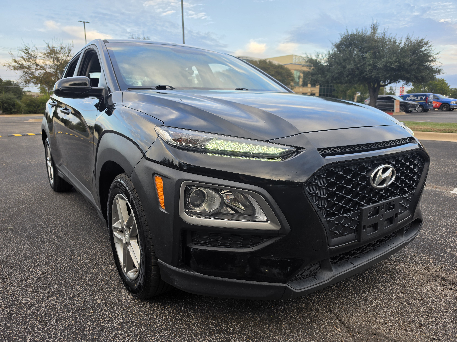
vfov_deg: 58.9
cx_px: 228
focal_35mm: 23
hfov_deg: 73.9
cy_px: 171
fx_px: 304
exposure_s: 1/180
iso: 25
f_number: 1.4
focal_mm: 6.5
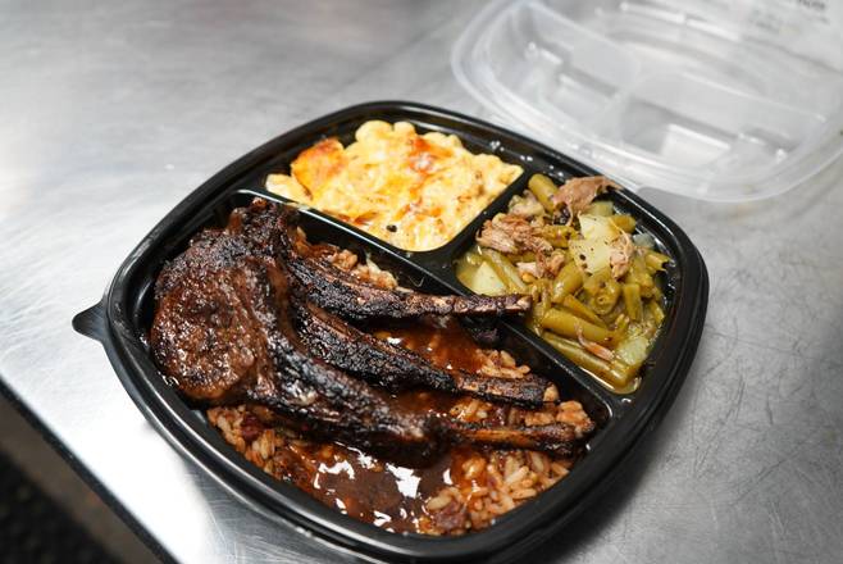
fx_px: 727
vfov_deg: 42.4
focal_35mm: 31
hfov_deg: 60.2
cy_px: 282
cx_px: 422
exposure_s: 1/60
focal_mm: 31
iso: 1600
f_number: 4
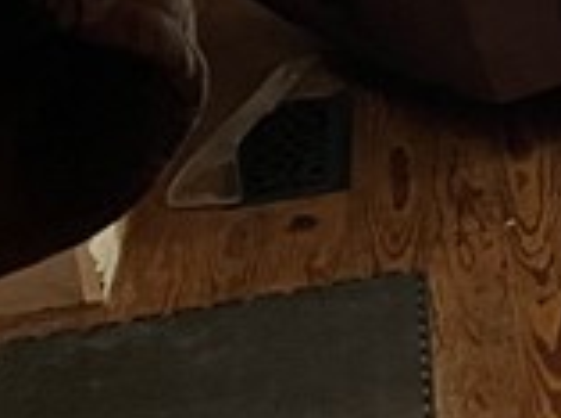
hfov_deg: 9.5
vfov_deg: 8.2
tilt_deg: -12.2
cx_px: 1590
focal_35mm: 170
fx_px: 2749
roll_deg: +1.0
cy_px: -436
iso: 400
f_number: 1.6
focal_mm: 5.1
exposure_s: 1/60
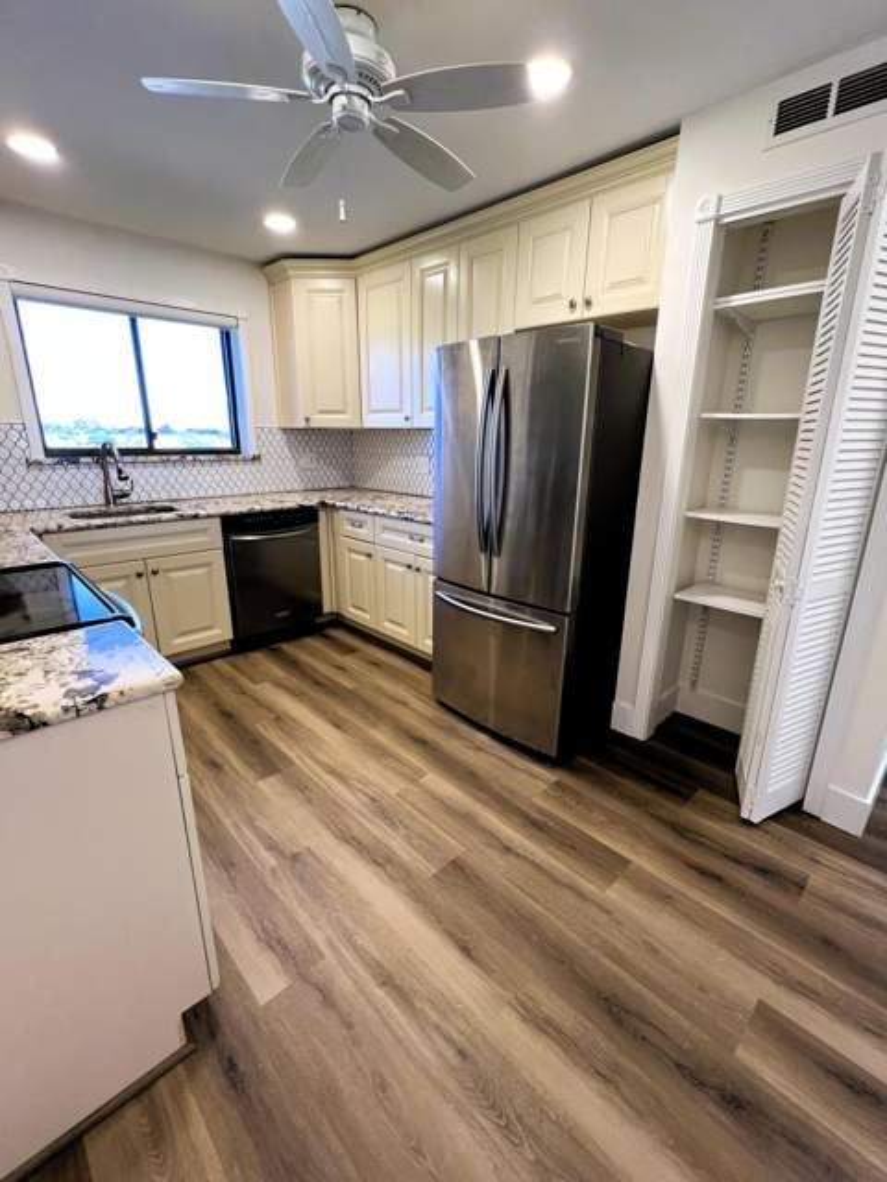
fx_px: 512
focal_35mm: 15
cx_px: 444
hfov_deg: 81.7
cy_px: 591
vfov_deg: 98.2
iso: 250
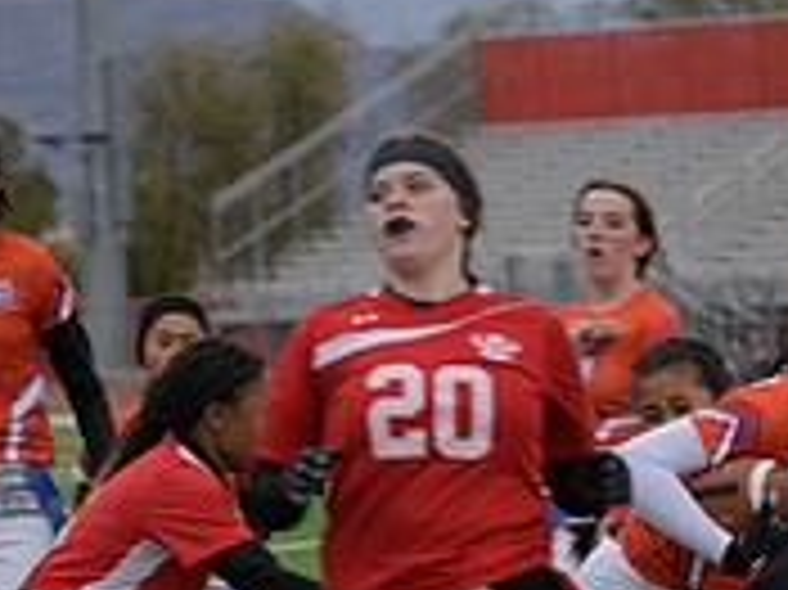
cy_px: 660
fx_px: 5073
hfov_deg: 8.9
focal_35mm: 223
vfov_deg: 6.6
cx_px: 351
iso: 180
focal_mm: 70
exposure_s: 1/200
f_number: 2.8
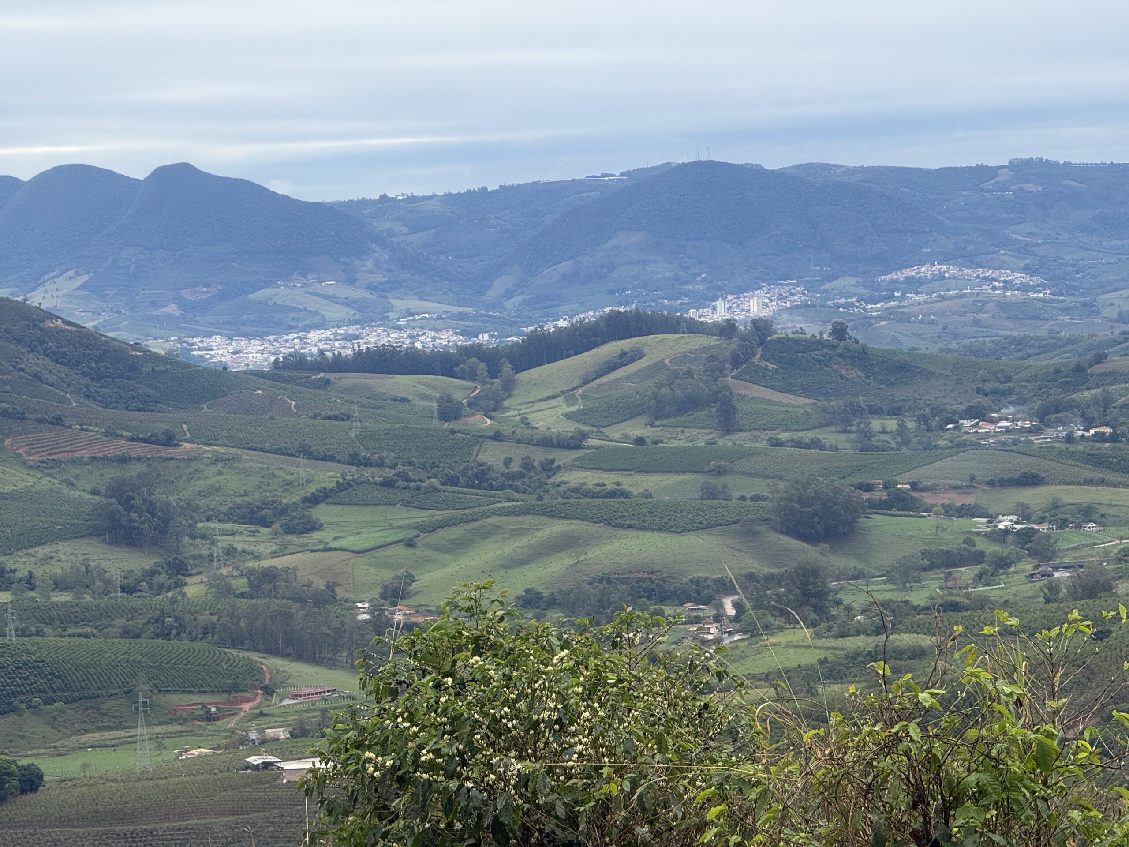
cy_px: 424
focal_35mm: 120
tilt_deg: -2.8
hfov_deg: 16.4
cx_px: 564
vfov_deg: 12.3
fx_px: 3914
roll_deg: +3.0
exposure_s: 1/393
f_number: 2.8
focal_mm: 15.66
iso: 50
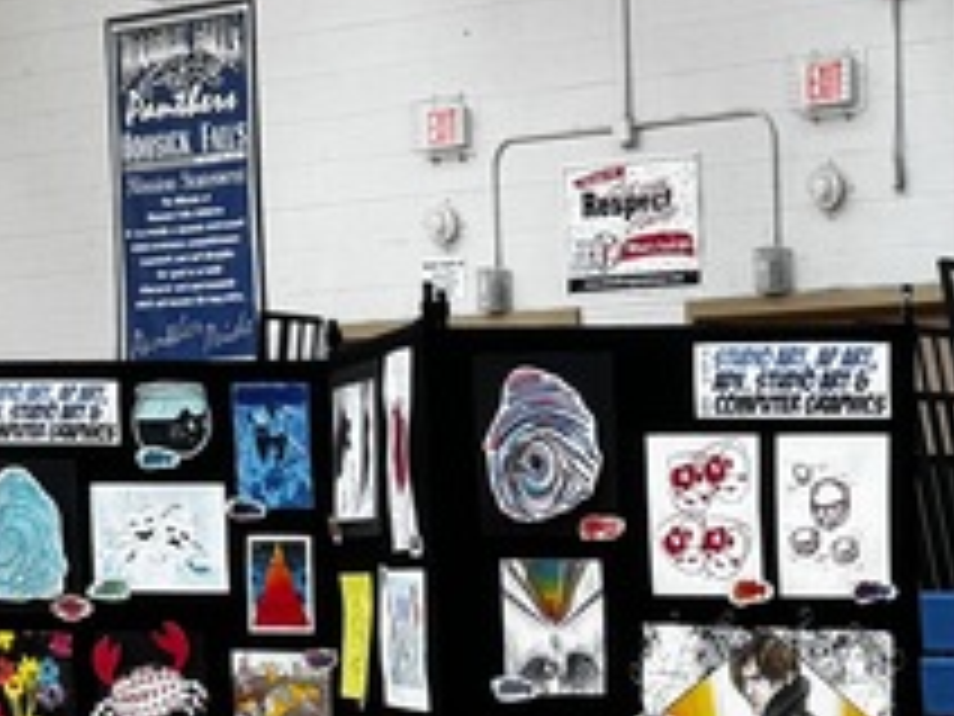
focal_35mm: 116
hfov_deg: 16.2
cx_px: 1202
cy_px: 1081
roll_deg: -0.5
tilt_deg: -7.8
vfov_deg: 12.2
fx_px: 3197
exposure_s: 1/121
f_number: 1.78
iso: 100
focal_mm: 6.76
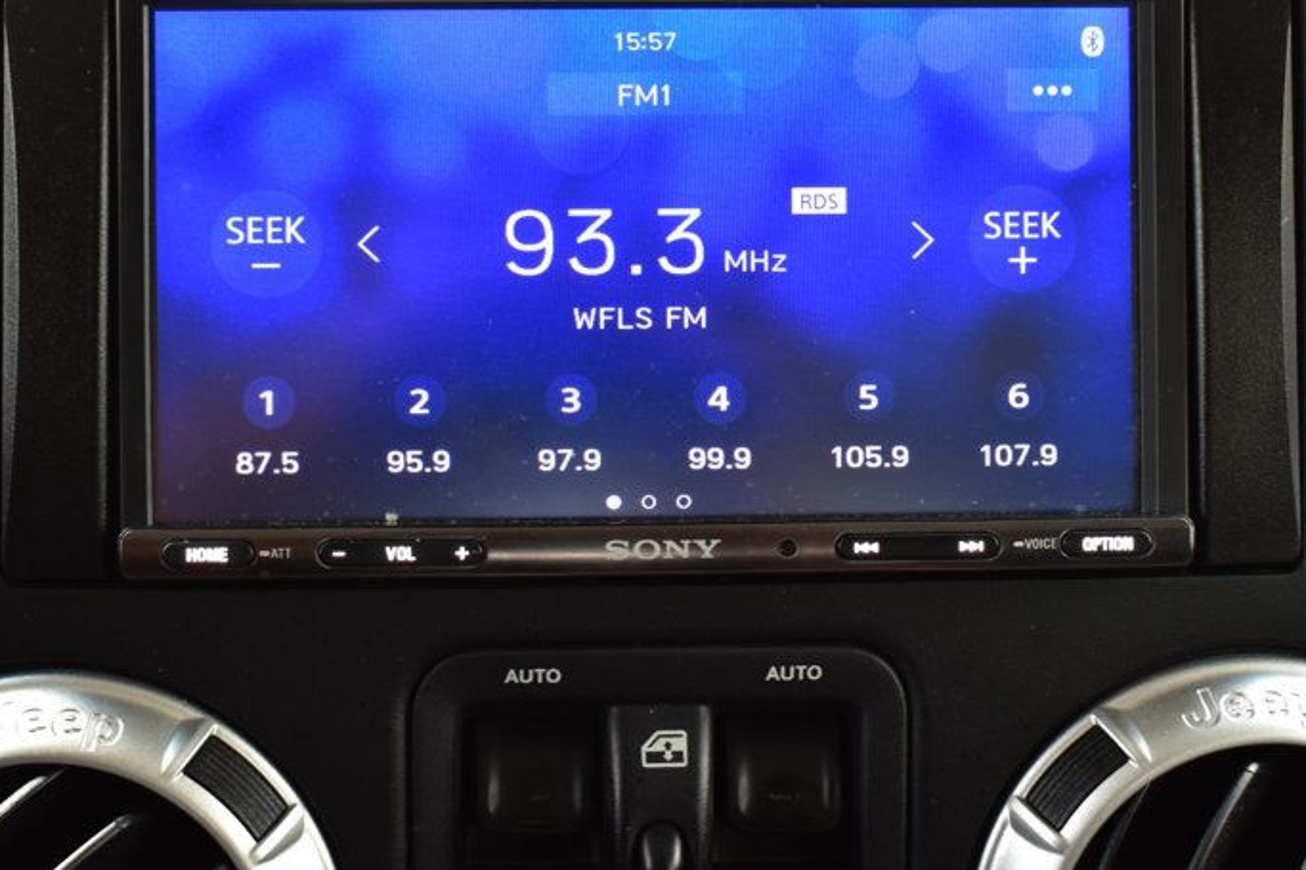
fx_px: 2530
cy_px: 356
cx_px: 633
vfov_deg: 19.5
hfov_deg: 28.9
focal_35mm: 70
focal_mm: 31
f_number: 6.3
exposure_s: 1/20
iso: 400
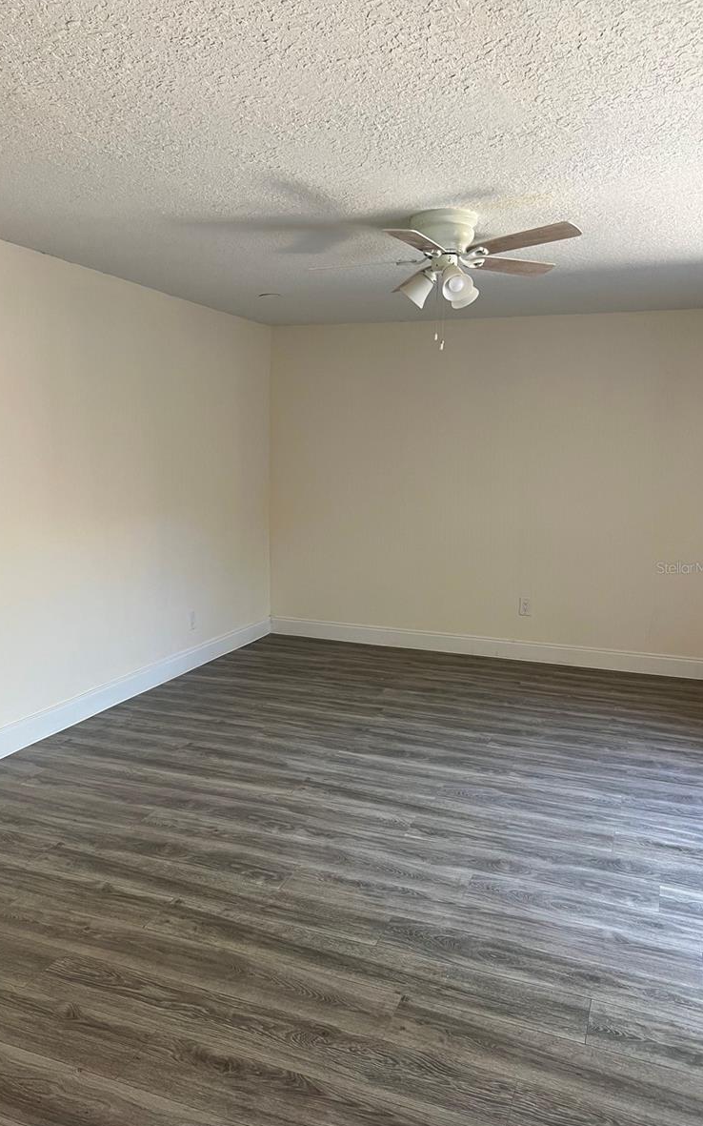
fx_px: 858
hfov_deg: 44.4
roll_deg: -0.8
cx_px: 295
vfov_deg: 66.5
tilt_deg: -6.8
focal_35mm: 28
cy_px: 567
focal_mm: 5.7
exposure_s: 1/60
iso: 80
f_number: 1.5
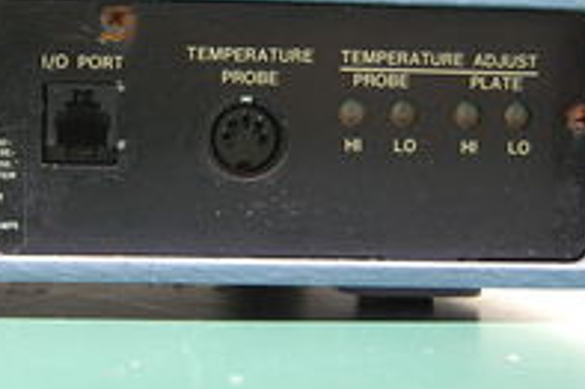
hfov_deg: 29.5
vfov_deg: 20.3
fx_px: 1088
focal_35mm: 67
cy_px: 177
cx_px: 125
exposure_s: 1/15
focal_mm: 22
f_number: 3.8
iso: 800
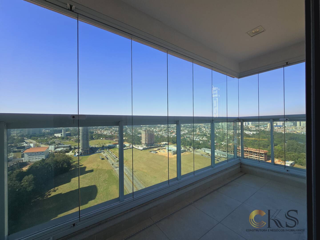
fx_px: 120
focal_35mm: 13
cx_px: 160
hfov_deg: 106.2
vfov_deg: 89.9
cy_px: 120
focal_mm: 2.2
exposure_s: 1/2000
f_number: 2.2
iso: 64
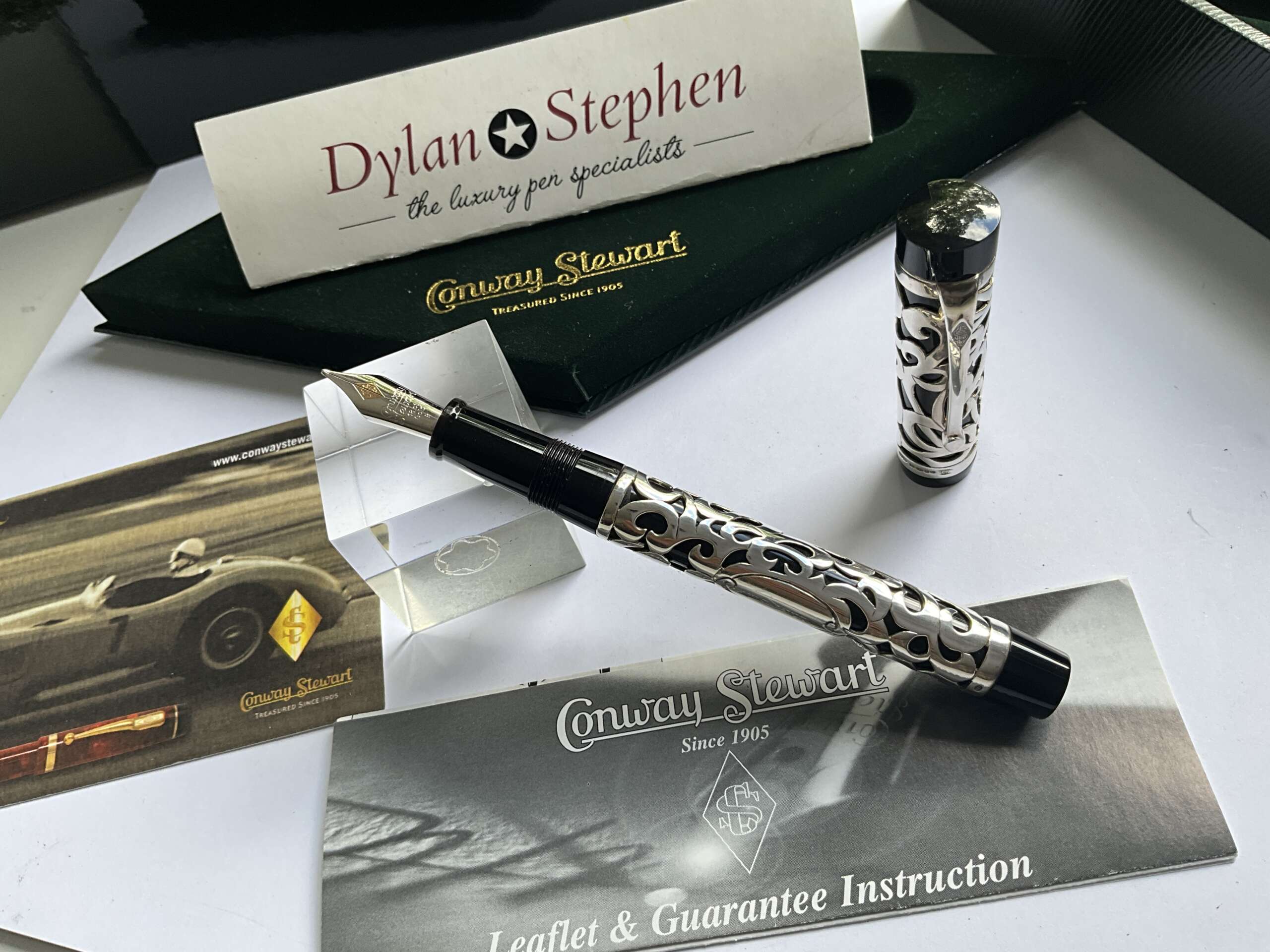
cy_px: 476
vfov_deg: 48.2
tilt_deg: -55.8
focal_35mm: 29
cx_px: 635
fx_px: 1064
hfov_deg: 61.7
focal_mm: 3
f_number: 1.8
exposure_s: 1/122
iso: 25
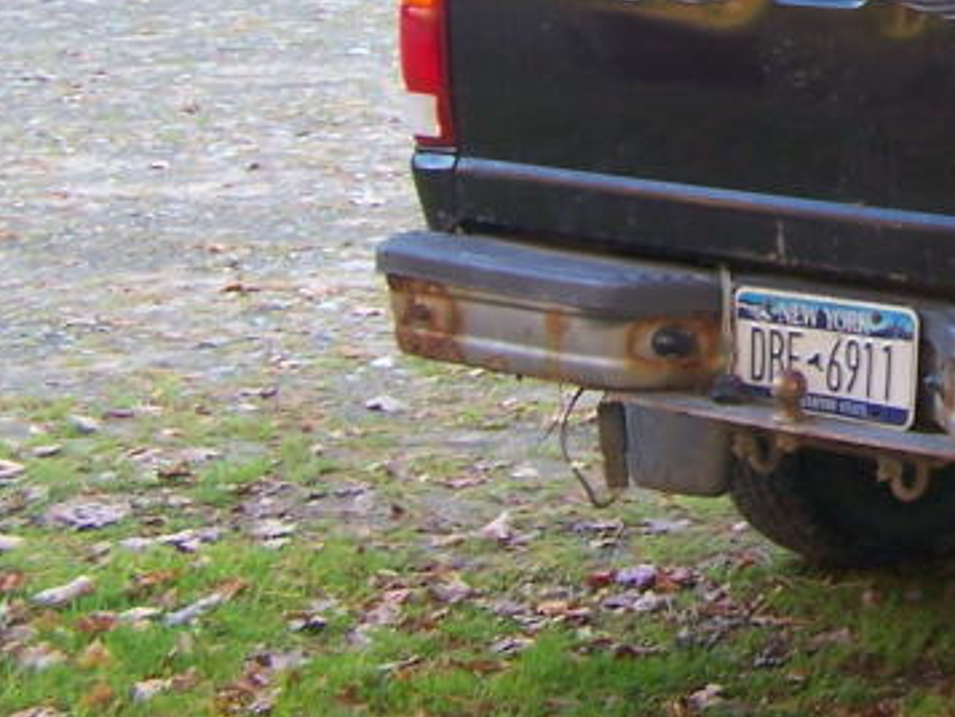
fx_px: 3008
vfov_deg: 13.2
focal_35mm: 109
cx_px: 1308
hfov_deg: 16.8
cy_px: -182
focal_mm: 6.3
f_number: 2.8
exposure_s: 1/40
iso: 80
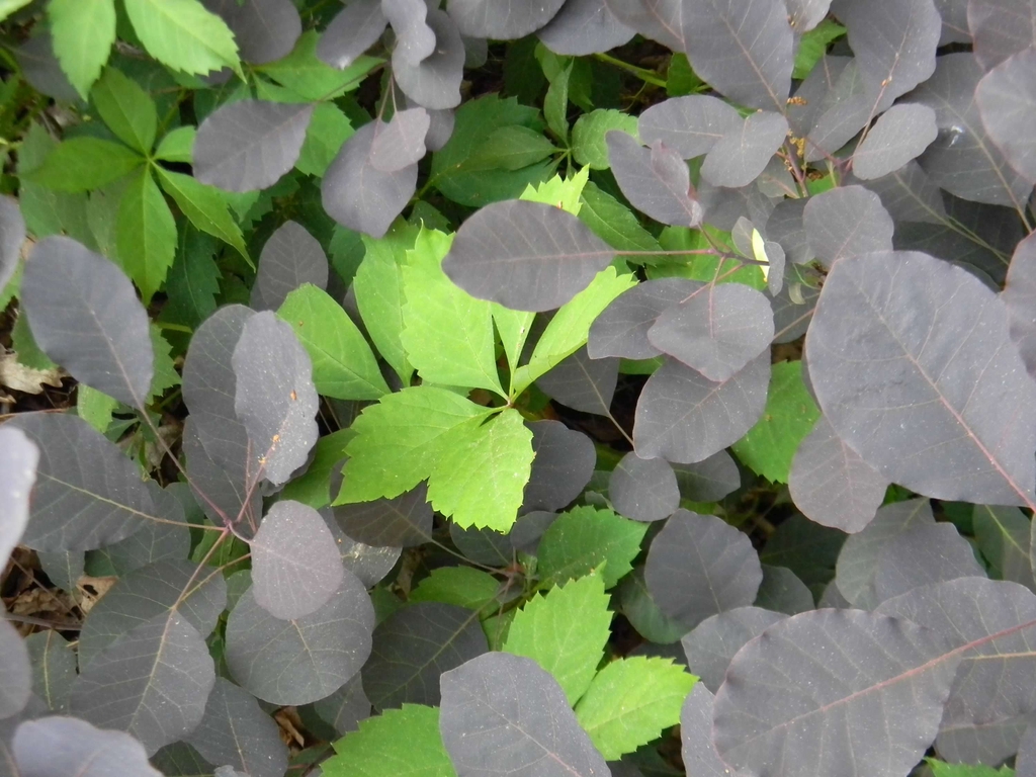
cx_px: 518
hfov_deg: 44.8
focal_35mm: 42
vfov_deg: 34.3
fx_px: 1257
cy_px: 388
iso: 400
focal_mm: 10.1
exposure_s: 1/11.4
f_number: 4.1
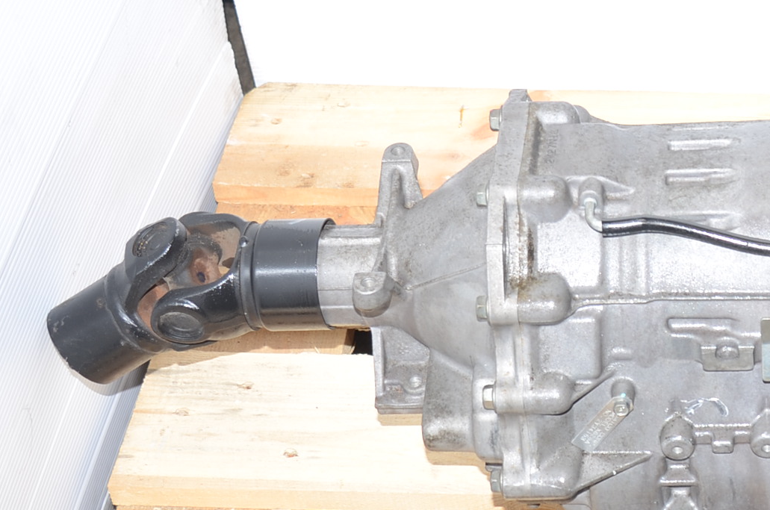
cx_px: 829
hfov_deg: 22.5
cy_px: 235
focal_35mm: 86
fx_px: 1836
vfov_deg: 15.8
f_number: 4
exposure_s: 1/125
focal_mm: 24
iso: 100
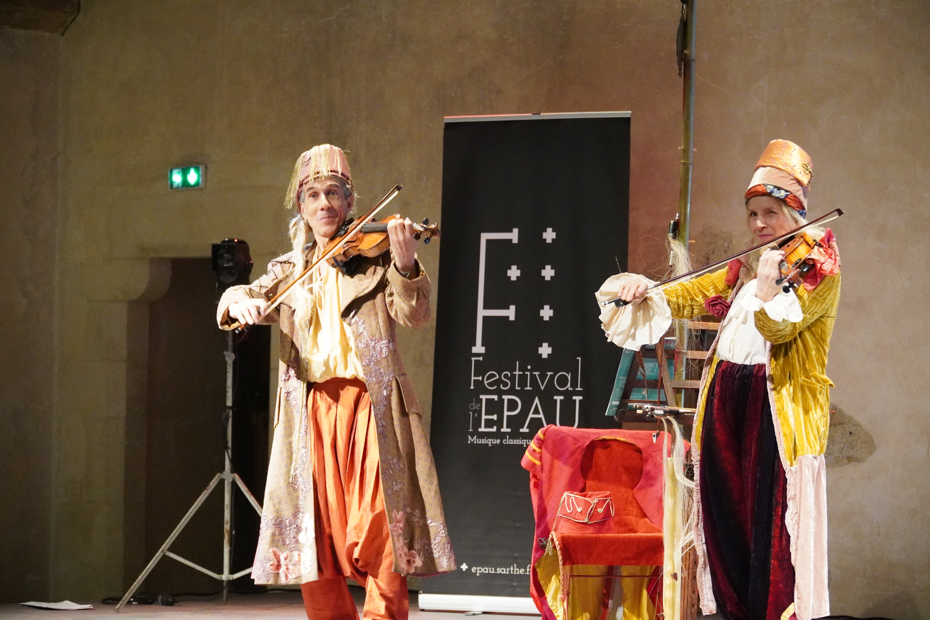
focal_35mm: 106
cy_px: 310
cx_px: 465
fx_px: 2751
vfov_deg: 12.9
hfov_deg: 19.2
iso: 6400
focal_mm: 71
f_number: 4
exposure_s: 1/80
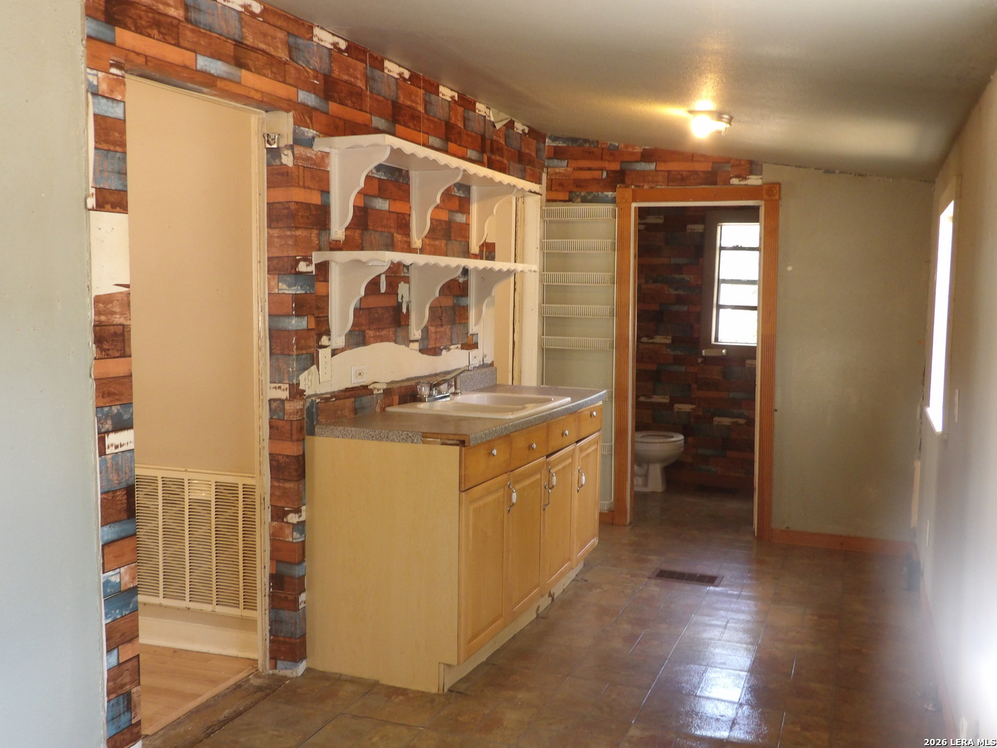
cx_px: 498
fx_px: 950
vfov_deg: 42.9
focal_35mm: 33
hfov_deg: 55.4
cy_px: 374
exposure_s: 1/17
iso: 244
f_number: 3.6
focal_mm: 5.9
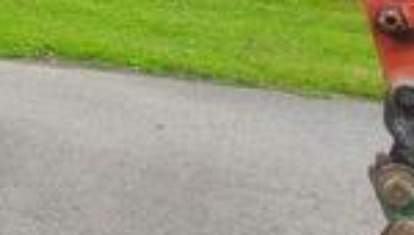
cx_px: -149
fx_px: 1045
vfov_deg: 12.2
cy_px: -127
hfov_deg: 20.2
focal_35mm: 95
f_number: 1.65
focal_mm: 6.18
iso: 50
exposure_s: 1/481
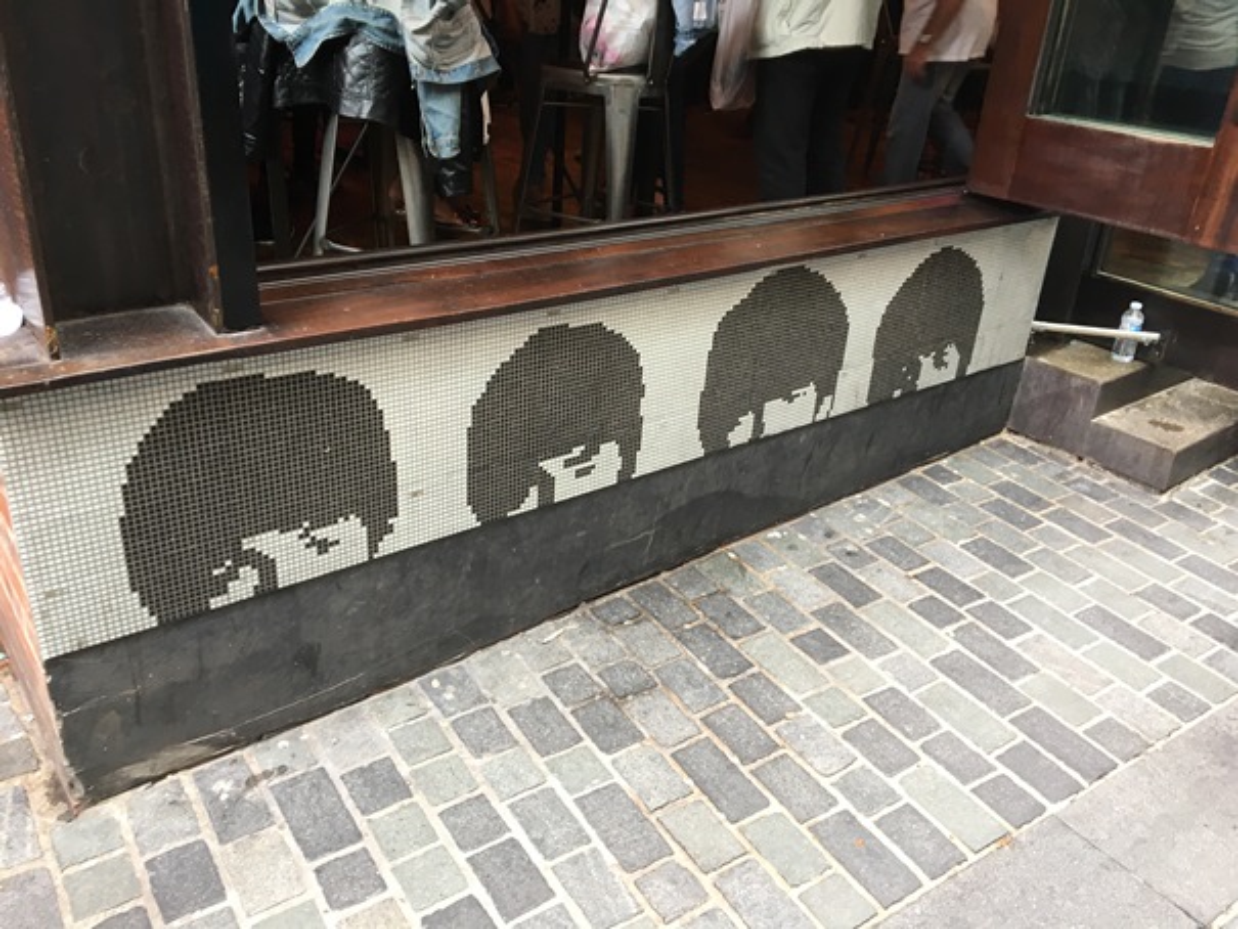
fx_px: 1037
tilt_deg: -25.0
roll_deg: -3.1
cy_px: 464
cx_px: 619
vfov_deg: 48.2
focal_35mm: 29
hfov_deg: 61.6
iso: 80
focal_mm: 4.15
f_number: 2.2
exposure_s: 1/33
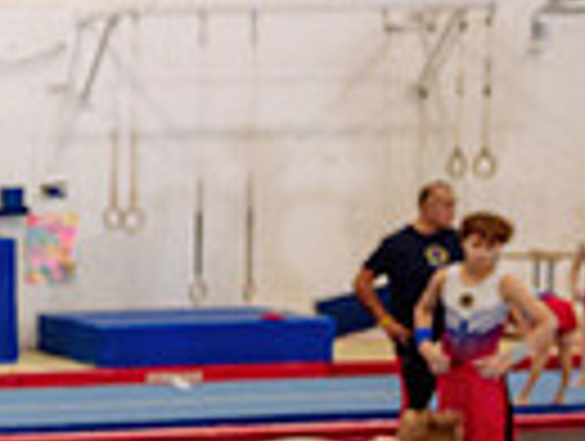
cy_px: 427
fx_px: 2066
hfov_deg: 14.4
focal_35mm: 122
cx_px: -421
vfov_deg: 12.1
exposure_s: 1/250
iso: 1600
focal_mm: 24
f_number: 3.5
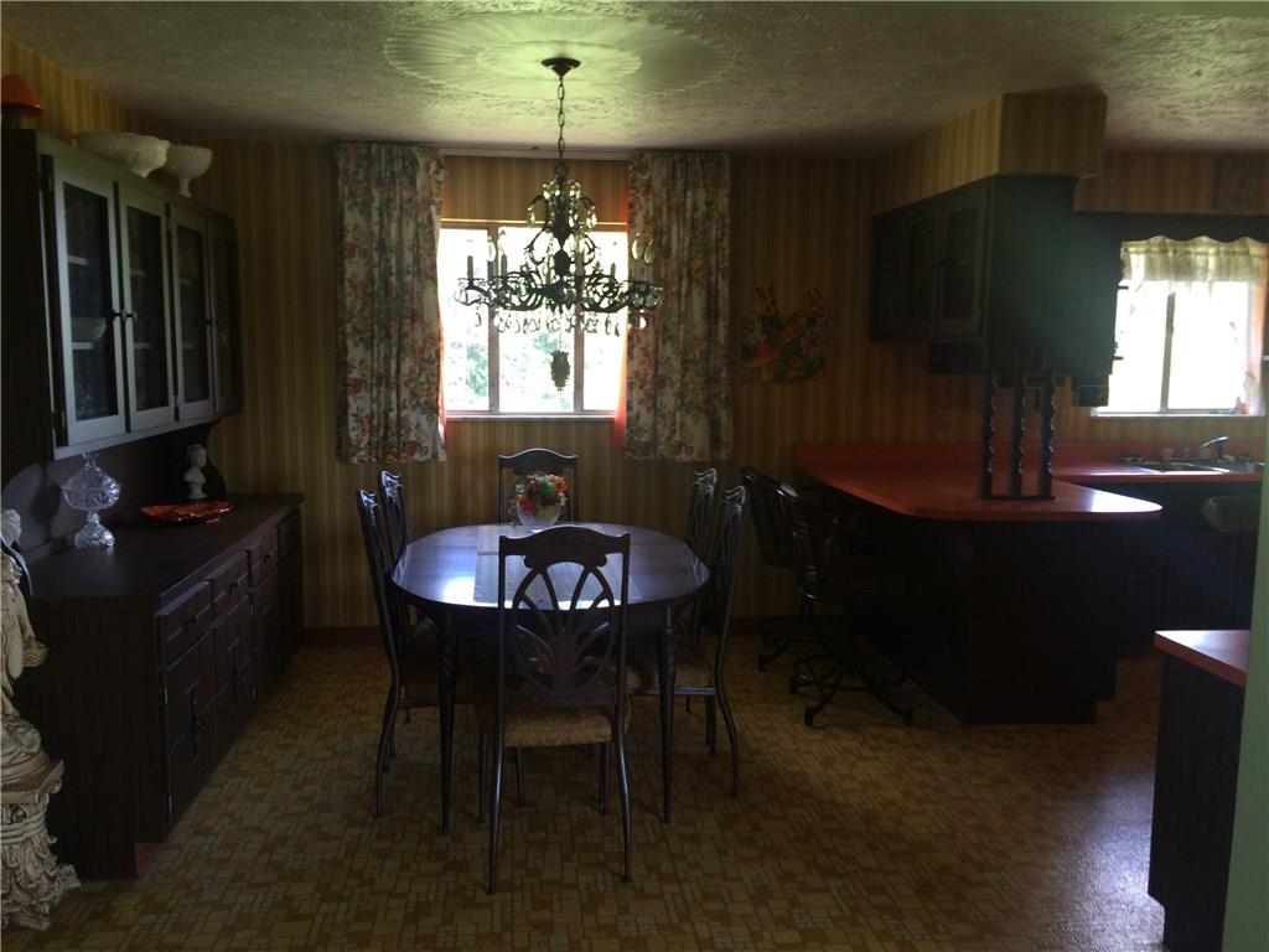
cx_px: 634
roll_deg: +0.7
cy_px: 476
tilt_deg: -7.1
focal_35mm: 29
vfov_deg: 48.2
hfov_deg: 61.7
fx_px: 1063
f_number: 2.2
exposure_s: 1/30
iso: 50
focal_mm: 4.15
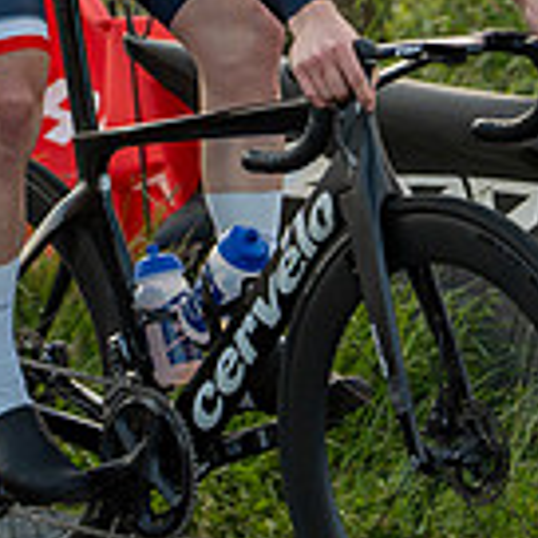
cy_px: -196
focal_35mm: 305
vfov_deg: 5.7
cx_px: 174
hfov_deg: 5.7
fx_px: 5363
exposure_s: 1/1250
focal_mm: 84
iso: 400
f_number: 3.2
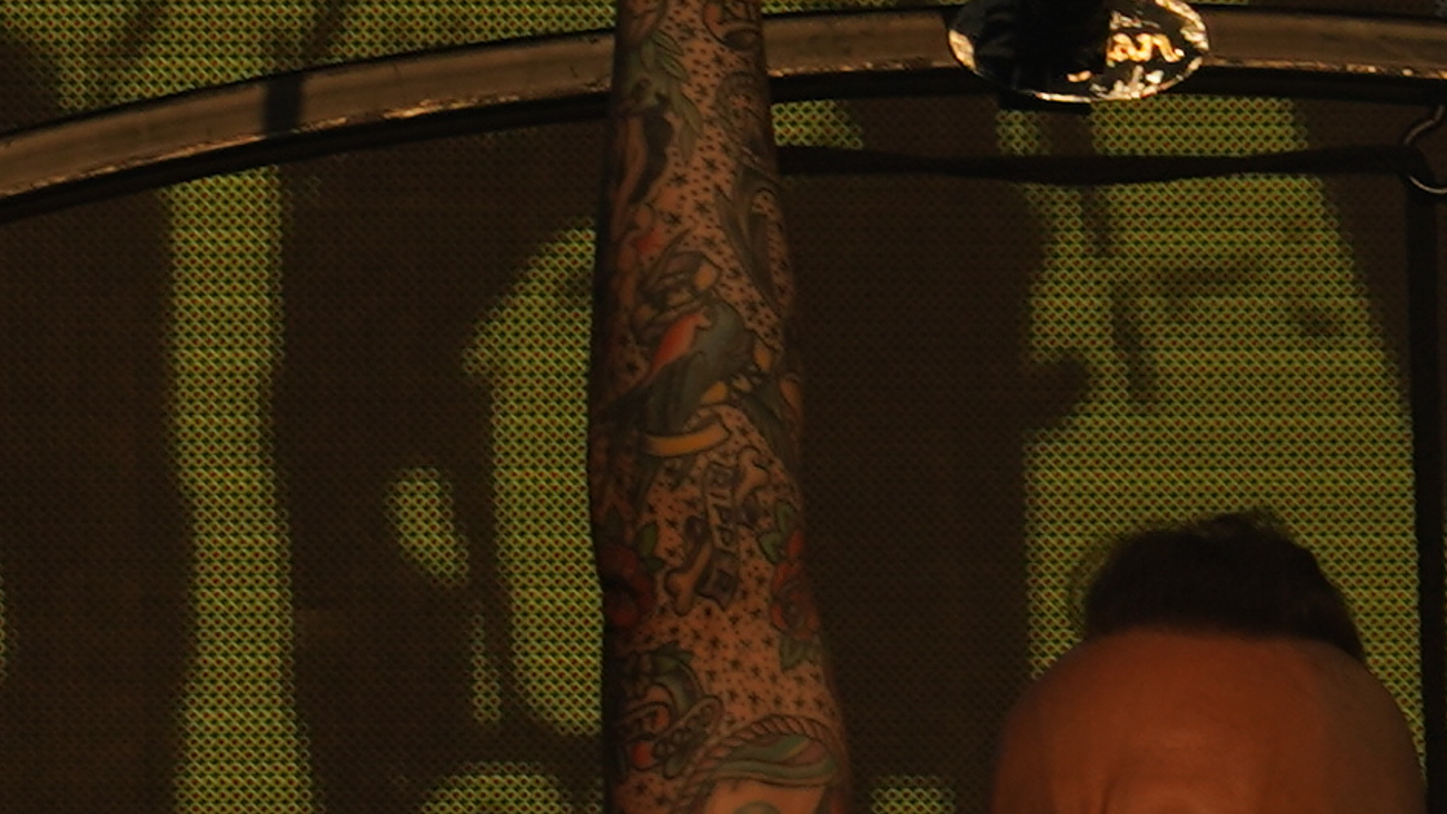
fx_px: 26971
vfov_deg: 1.7
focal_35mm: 703
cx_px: 211
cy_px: 706
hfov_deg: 3.1
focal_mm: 105
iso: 100
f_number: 8
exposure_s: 1/800
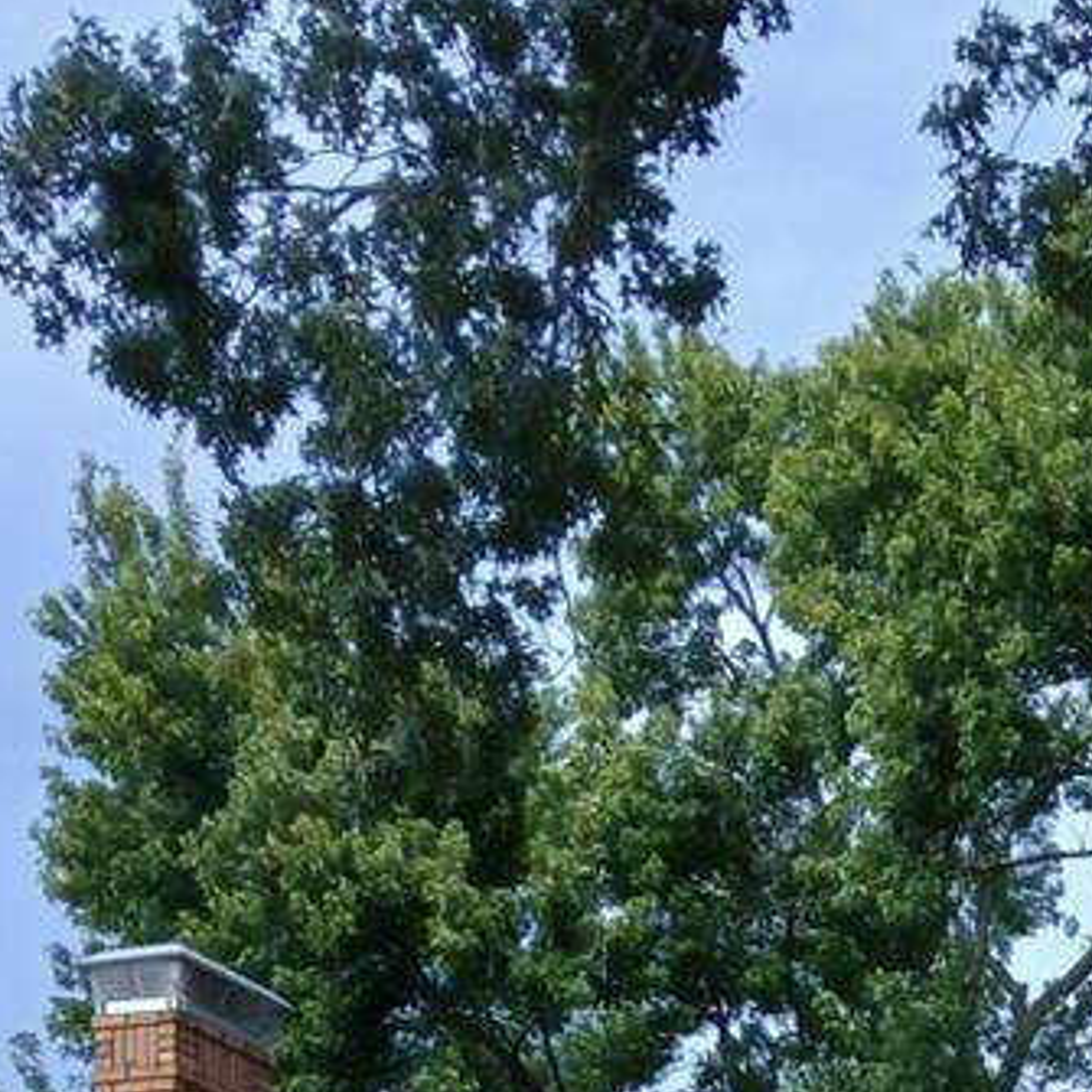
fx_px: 3676
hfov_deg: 16.5
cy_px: 1988
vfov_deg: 14.7
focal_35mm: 103
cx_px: 1090
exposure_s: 1/60
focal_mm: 3.98
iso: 50
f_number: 1.8
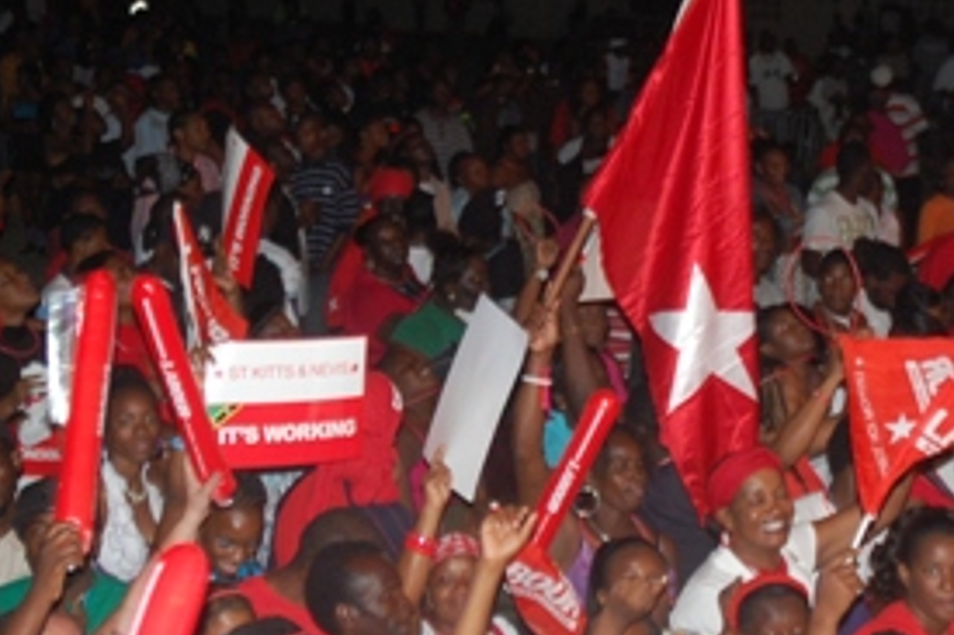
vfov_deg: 14.5
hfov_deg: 21.6
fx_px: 2494
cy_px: 441
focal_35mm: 94
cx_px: 552
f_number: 3.8
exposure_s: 1/60
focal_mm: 27
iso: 640
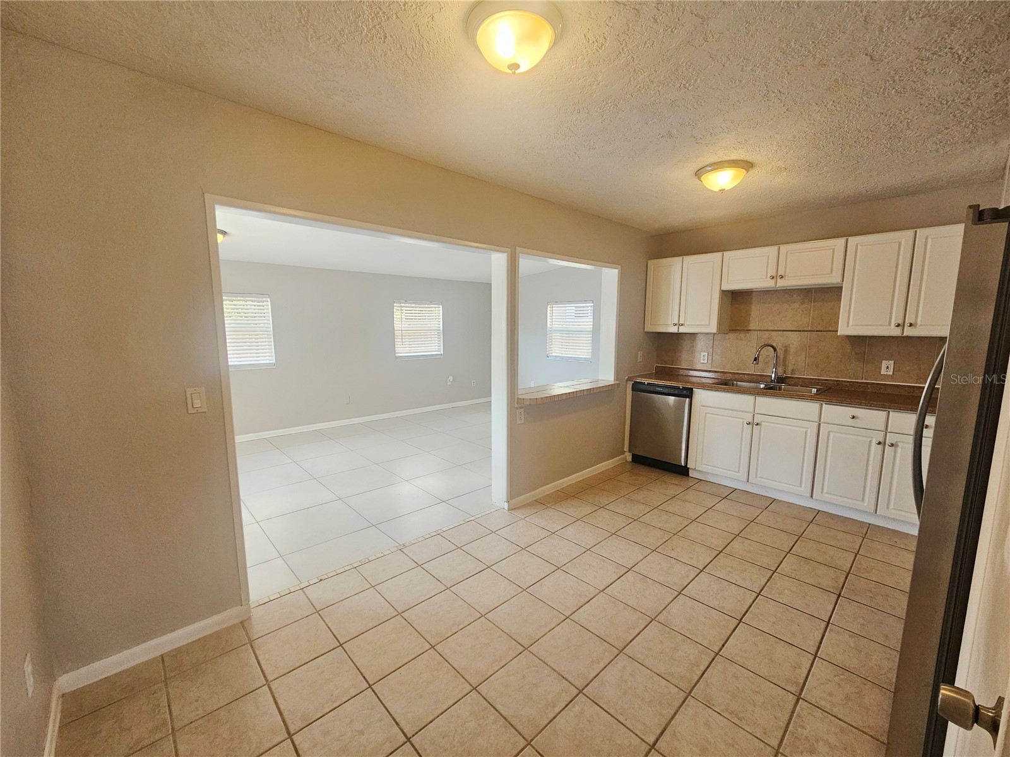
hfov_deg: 106.2
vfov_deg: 89.9
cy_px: 378
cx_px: 505
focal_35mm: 13
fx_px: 379
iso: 100
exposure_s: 1/60
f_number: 2.2
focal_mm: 2.2
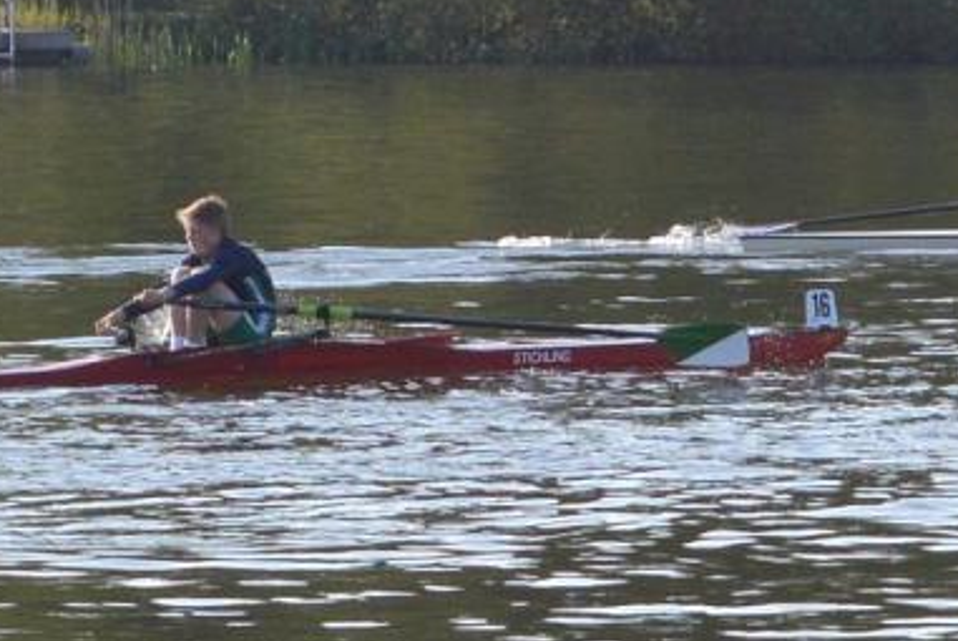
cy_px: 43
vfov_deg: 7.9
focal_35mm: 173
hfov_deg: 11.8
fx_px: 4610
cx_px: 666
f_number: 5.6
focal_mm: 55
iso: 400
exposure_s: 1/1000
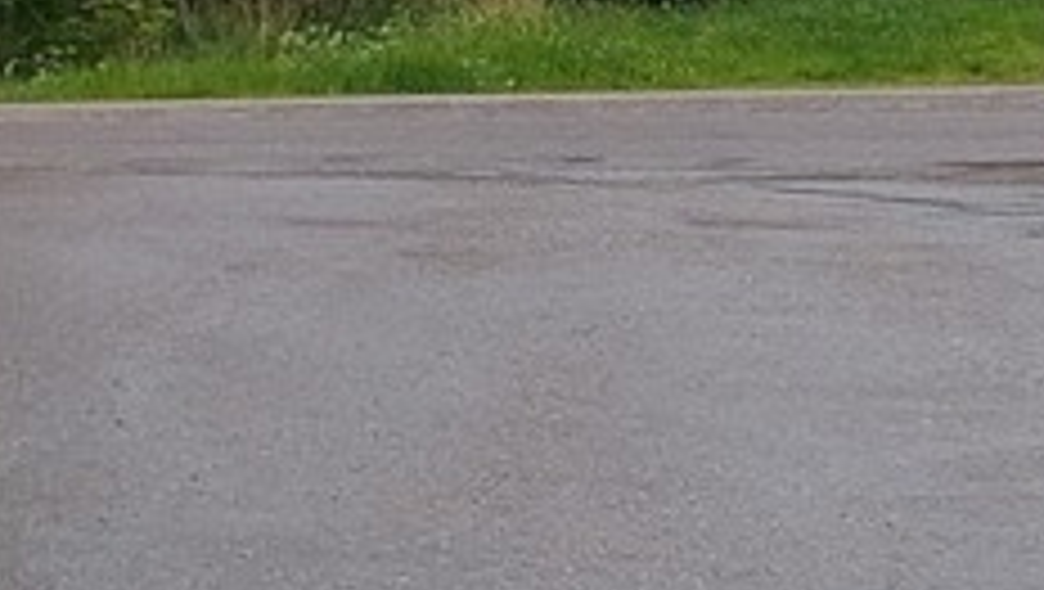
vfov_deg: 7.2
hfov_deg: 9.8
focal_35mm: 169
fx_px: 4683
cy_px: -54
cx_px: -2056
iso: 40
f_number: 1.8
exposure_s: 1/329
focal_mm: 5.23
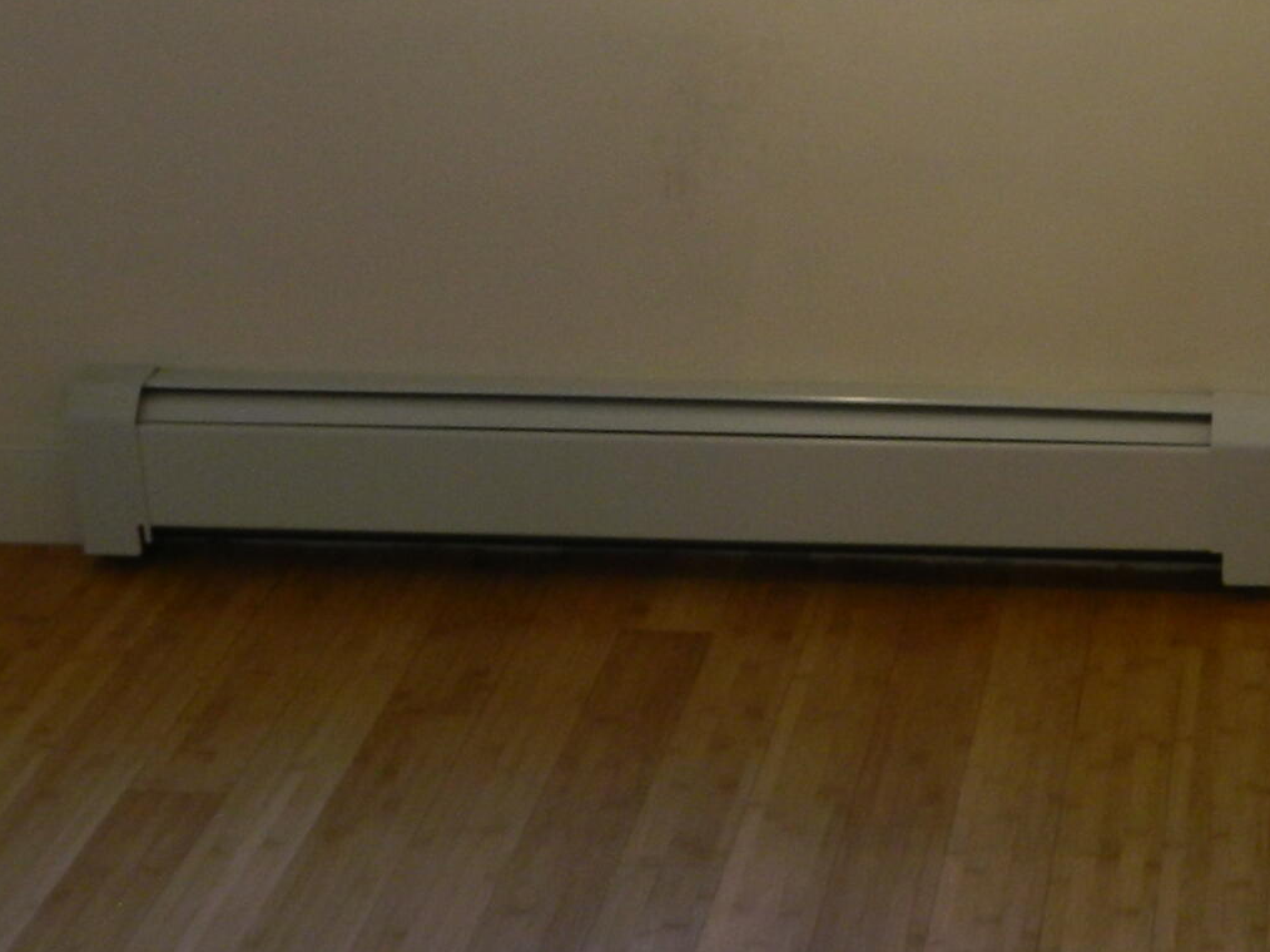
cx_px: 1211
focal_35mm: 74
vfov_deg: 19.7
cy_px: 219
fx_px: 2714
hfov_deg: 25.3
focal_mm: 4.5
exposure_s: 1/30
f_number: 3.1
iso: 100
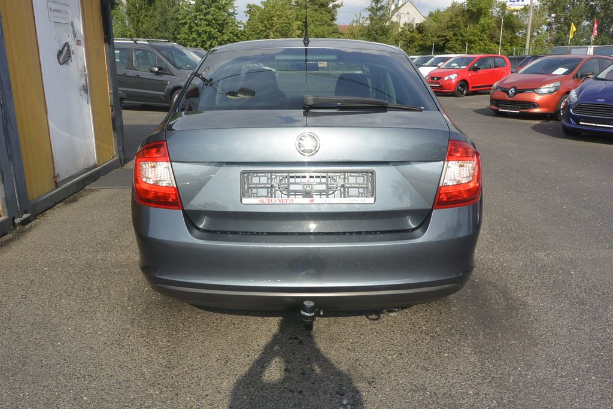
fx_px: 494
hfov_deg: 63.7
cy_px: 204
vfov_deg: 45.0
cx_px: 306
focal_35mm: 29
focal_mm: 11
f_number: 9
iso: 160
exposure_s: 1/250
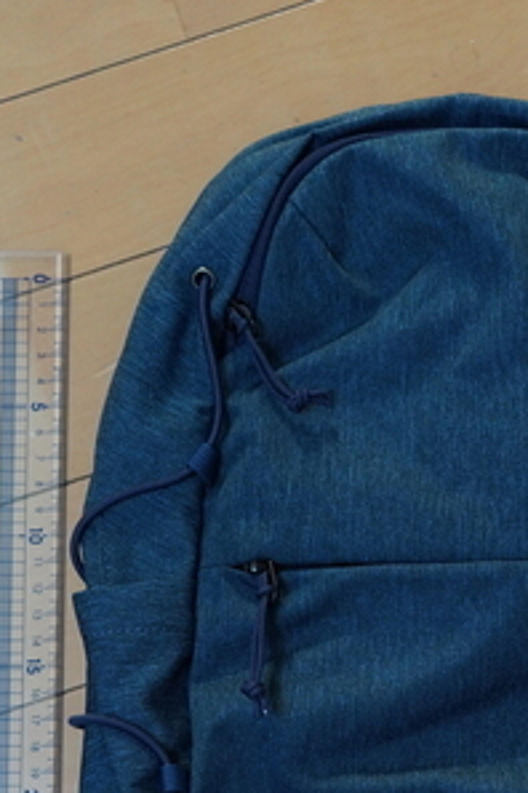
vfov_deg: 18.9
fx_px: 2354
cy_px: 665
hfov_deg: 12.7
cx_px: 448
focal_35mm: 107
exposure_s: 1/60
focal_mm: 53
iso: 3200
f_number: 5.6
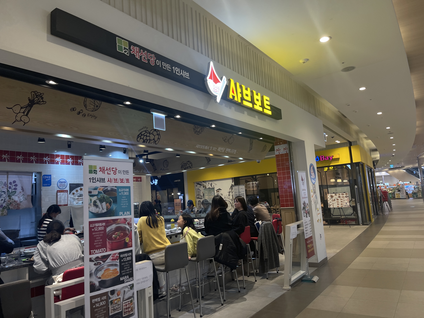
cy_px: 159
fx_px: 318
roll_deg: +7.9
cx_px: 212
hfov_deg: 67.3
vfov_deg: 53.1
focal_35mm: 26
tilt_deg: +11.0
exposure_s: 1/120
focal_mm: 5.1
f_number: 1.6
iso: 80
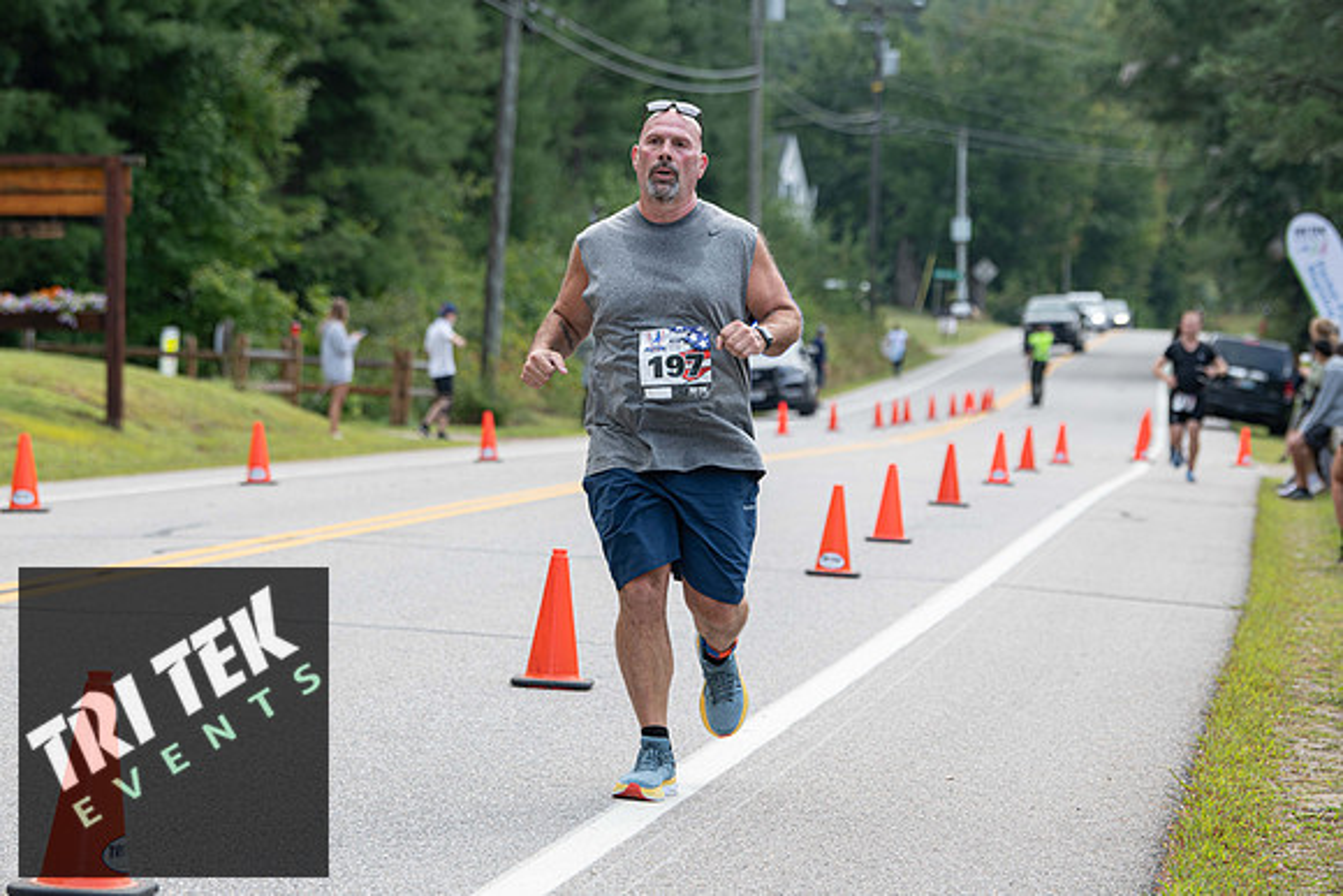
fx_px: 5037
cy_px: 448
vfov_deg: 10.2
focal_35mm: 135
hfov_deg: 15.2
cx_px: 672
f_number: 5
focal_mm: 135
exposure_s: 1/250
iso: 200
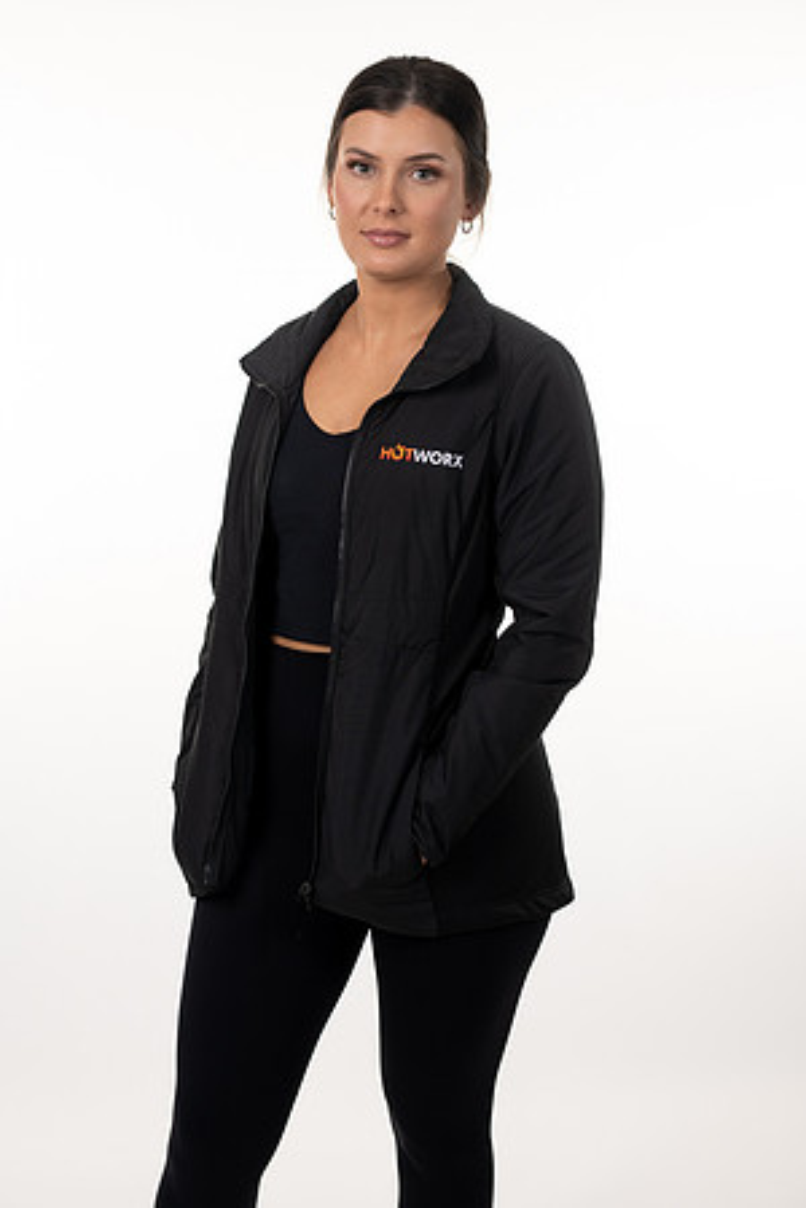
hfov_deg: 16.1
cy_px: 604
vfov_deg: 23.9
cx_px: 403
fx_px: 2854
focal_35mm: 85
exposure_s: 1/160
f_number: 4
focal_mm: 85
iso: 200
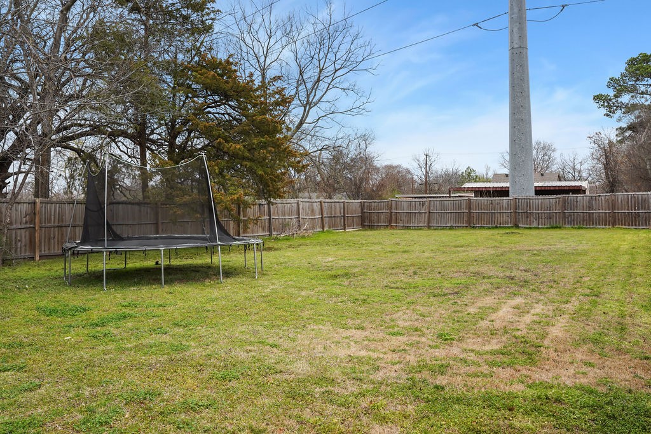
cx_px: 326
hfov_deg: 61.8
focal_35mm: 30
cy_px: 217
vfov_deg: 43.5
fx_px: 544
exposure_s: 1/200
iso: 640
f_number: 7.1
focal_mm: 30.1
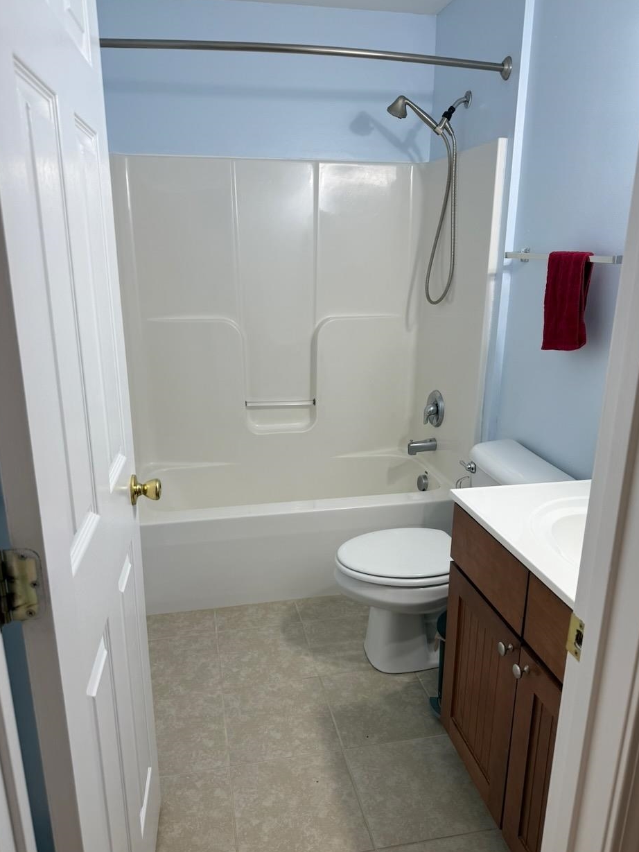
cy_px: 440
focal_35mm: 25
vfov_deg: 69.4
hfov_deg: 54.9
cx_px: 313
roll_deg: -1.6
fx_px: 615
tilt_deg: -16.6
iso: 64
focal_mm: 6.76
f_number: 1.78
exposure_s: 1/120
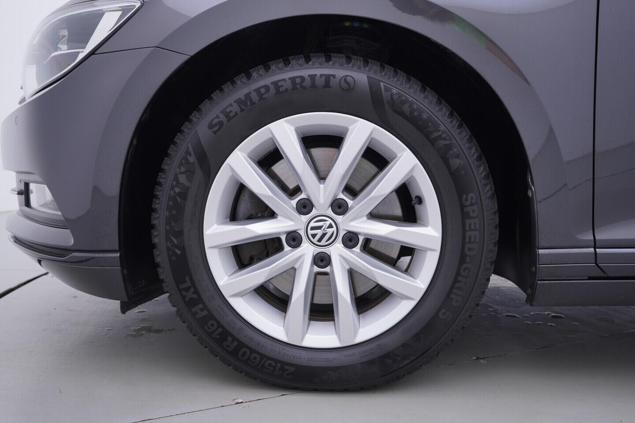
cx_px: 318
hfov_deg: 53.1
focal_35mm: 36
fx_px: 635
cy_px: 212
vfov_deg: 36.9
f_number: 3.5
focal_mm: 24
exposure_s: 1/60
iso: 125
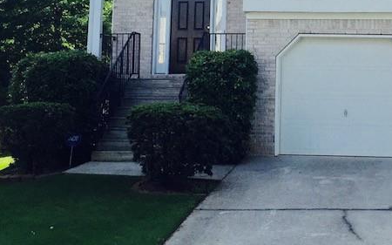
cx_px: 306
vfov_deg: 18.2
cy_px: 8
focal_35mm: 70
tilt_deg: +6.9
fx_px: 748
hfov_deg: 28.8
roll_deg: -0.5
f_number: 2.2
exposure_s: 1/1464
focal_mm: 4.15
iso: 32
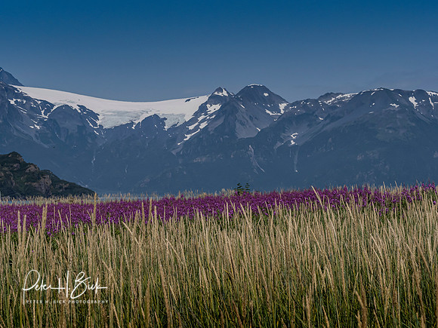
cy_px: 164
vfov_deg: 14.2
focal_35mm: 104
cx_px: 219
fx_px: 1316
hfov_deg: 18.9
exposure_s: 1/3000
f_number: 8
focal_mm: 52
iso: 200
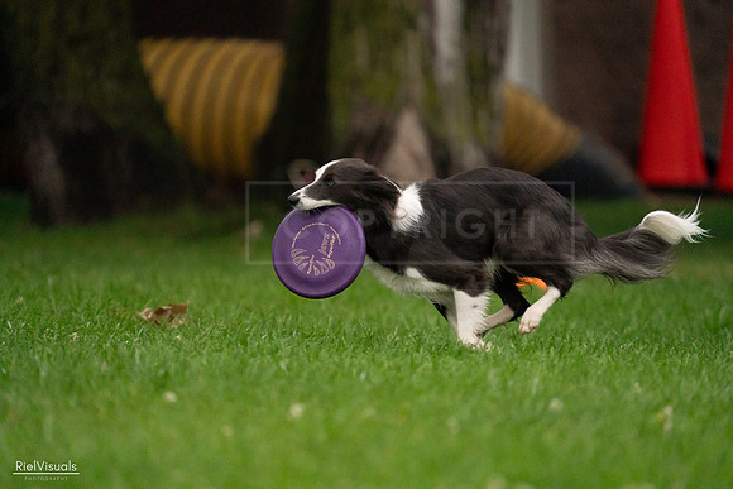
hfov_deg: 3.4
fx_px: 12219
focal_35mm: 600
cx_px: 366
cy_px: 244
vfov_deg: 2.3
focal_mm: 600
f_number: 6.3
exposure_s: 1/1600
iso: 6400
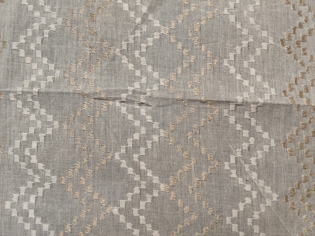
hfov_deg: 67.3
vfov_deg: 53.1
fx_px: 237
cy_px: 118
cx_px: 158
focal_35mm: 26
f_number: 2
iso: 80
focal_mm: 2.78
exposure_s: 1/100
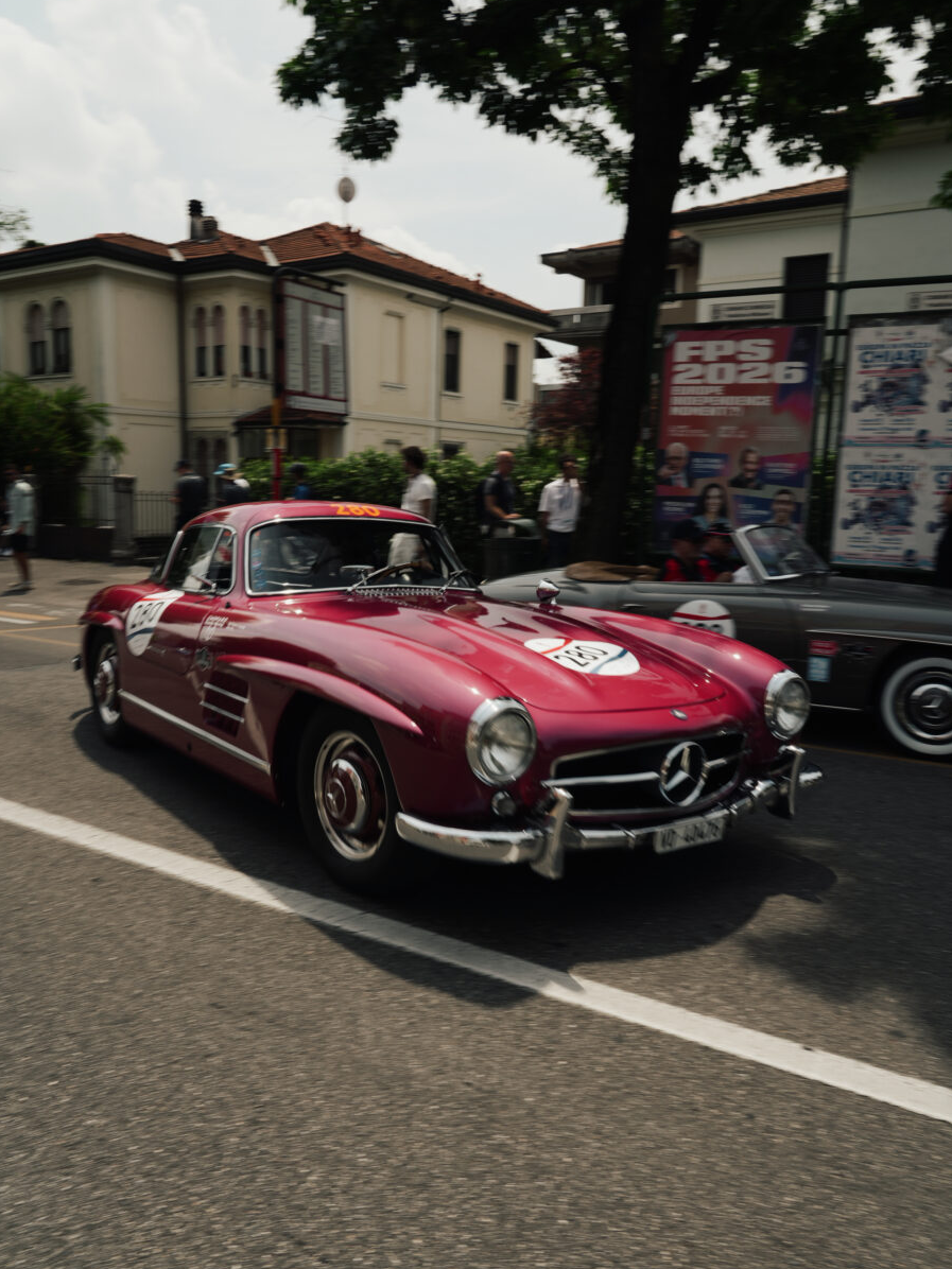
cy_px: 667
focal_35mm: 27
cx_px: 468
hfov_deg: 51.4
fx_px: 990
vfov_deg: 65.3
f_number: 16
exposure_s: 1/40
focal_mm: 24
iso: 100
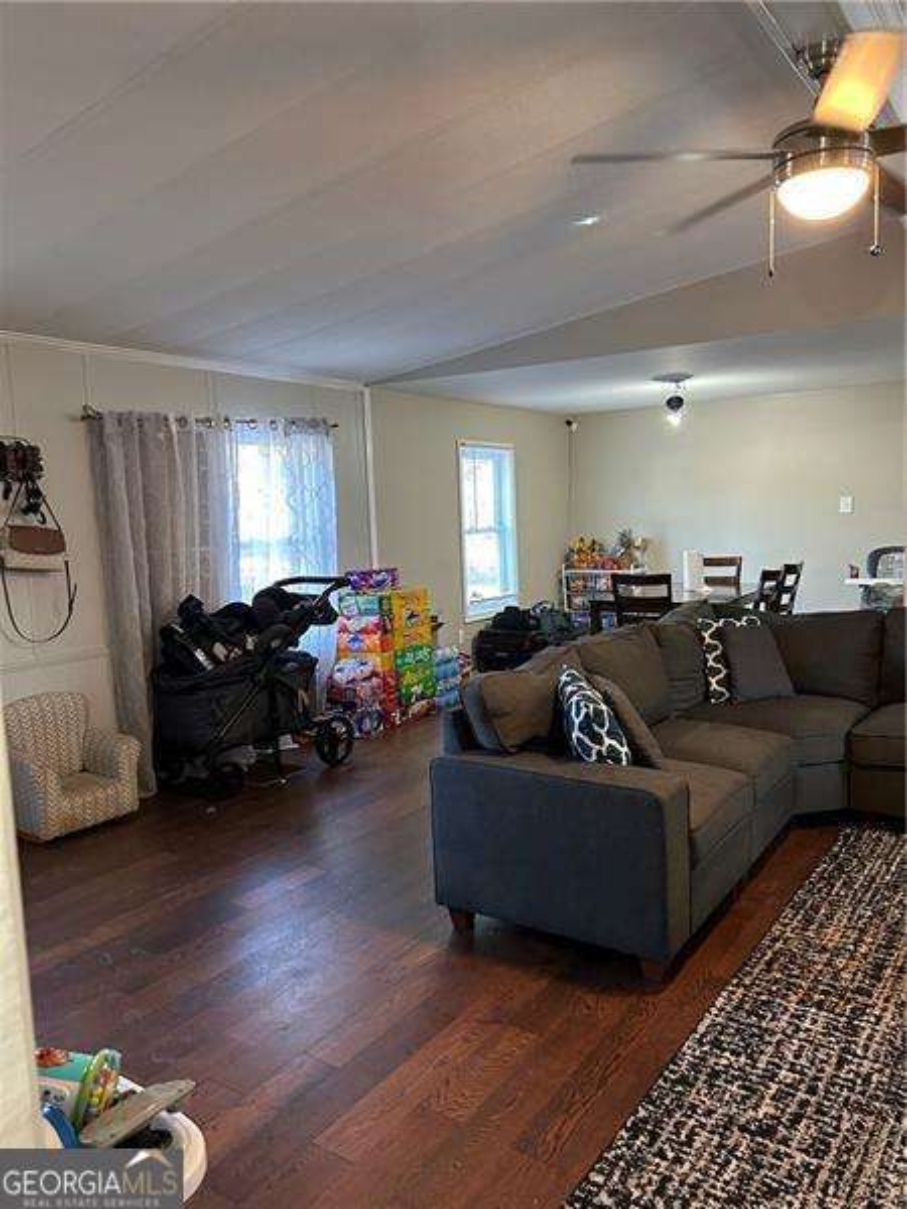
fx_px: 908
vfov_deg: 67.3
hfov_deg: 53.1
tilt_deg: -6.1
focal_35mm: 26
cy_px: 604
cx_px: 454
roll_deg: +1.6
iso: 320
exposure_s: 1/60
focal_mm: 5.7
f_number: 1.5
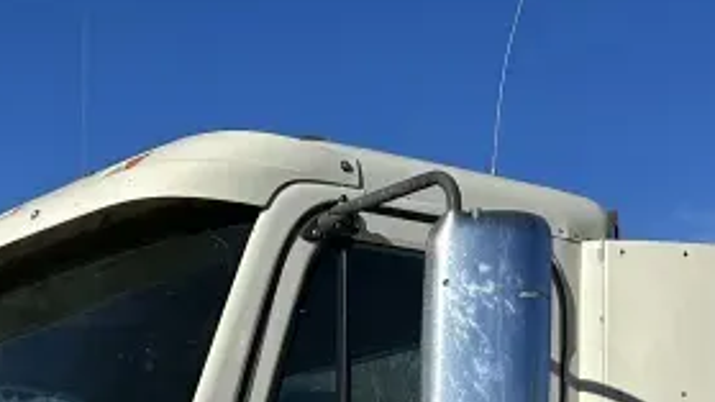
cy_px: 832
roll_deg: -1.1
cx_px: 177
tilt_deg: -7.1
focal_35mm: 90
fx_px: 1706
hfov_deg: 23.4
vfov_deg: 11.9
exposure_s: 1/9709
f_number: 1.78
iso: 80
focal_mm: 6.86
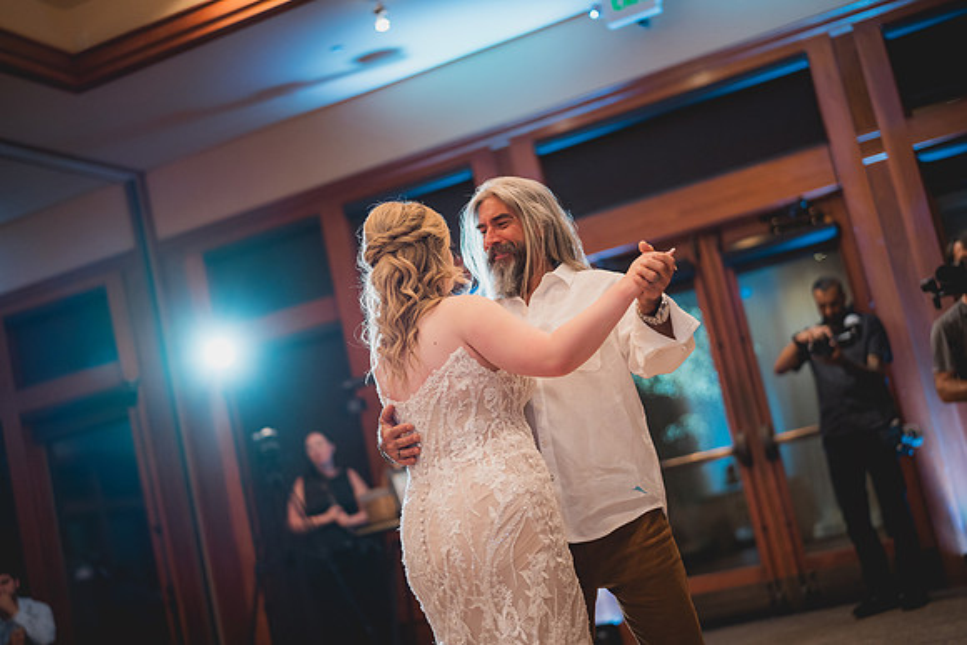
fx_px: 1343
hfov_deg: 39.6
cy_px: 322
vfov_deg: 27.0
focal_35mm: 50
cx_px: 484
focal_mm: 50
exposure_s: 1/400
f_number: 1.4
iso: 1250
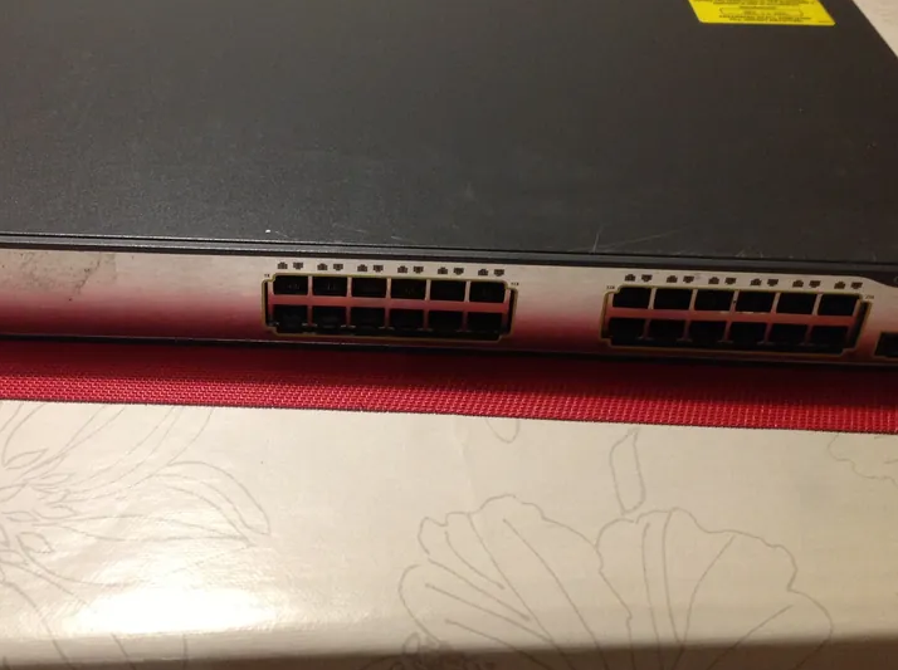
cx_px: 341
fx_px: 1269
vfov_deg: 29.4
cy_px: 225
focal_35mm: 49
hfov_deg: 38.7
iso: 160
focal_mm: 4.28
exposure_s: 1/17
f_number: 2.4
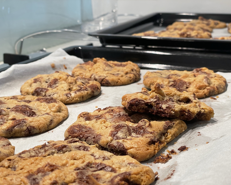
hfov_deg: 34.1
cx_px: 115
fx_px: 376
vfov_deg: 27.6
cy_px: 94
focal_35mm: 55
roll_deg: +0.7
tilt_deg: -16.0
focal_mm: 6
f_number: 2
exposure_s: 1/50
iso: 100
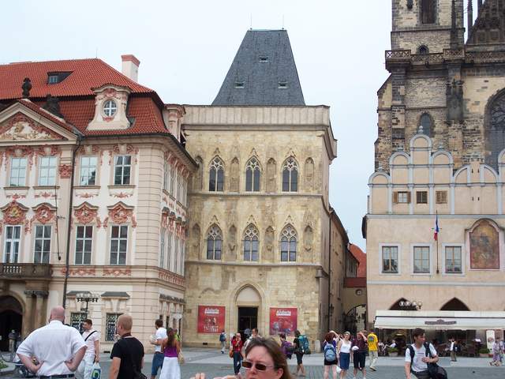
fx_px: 861
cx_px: 252
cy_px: 190
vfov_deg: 24.8
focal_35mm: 59
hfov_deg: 32.7
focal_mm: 12.6
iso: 64
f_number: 3.2
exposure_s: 1/400
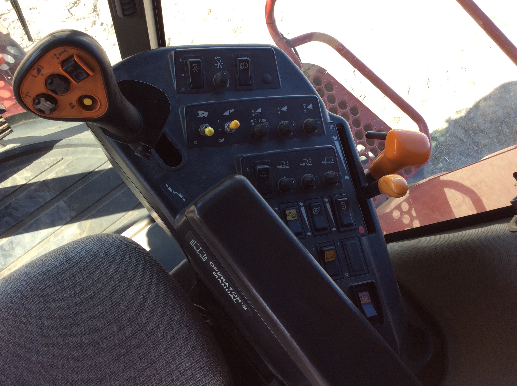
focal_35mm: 32
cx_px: 258
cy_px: 193
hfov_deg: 56.9
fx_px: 477
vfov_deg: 44.1
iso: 32
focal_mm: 3.3
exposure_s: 1/151
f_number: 2.4
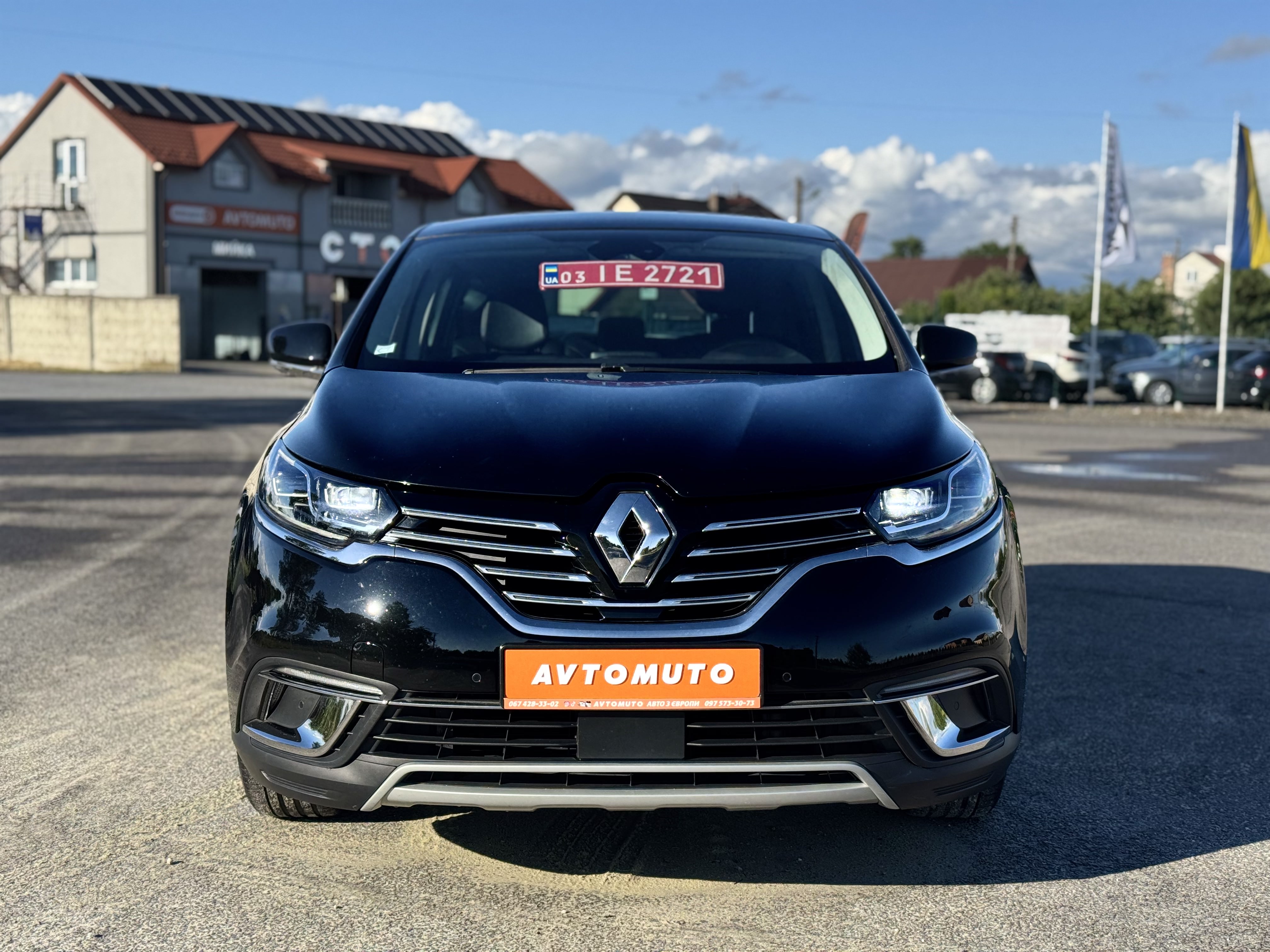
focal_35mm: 48
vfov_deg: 30.3
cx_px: 635
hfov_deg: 39.7
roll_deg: -1.4
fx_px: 1761
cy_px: 476
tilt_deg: -4.7
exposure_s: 1/2833
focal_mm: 6.76
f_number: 1.78
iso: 64
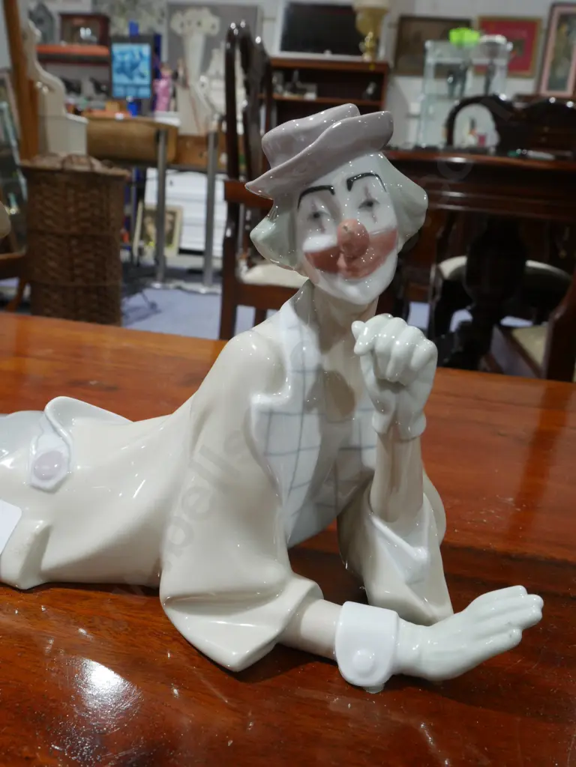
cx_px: 288
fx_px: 621
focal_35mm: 28
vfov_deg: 63.4
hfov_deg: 49.7
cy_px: 384
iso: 1600
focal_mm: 14
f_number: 9
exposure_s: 1/60
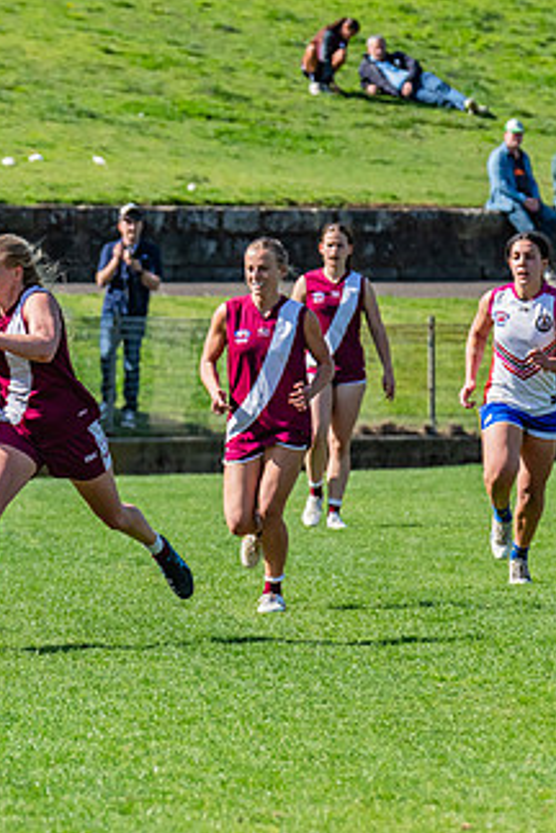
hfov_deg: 2.6
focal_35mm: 538
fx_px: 12463
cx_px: -197
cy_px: 405
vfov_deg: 3.8
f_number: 8
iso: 800
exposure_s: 1/1250
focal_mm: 270
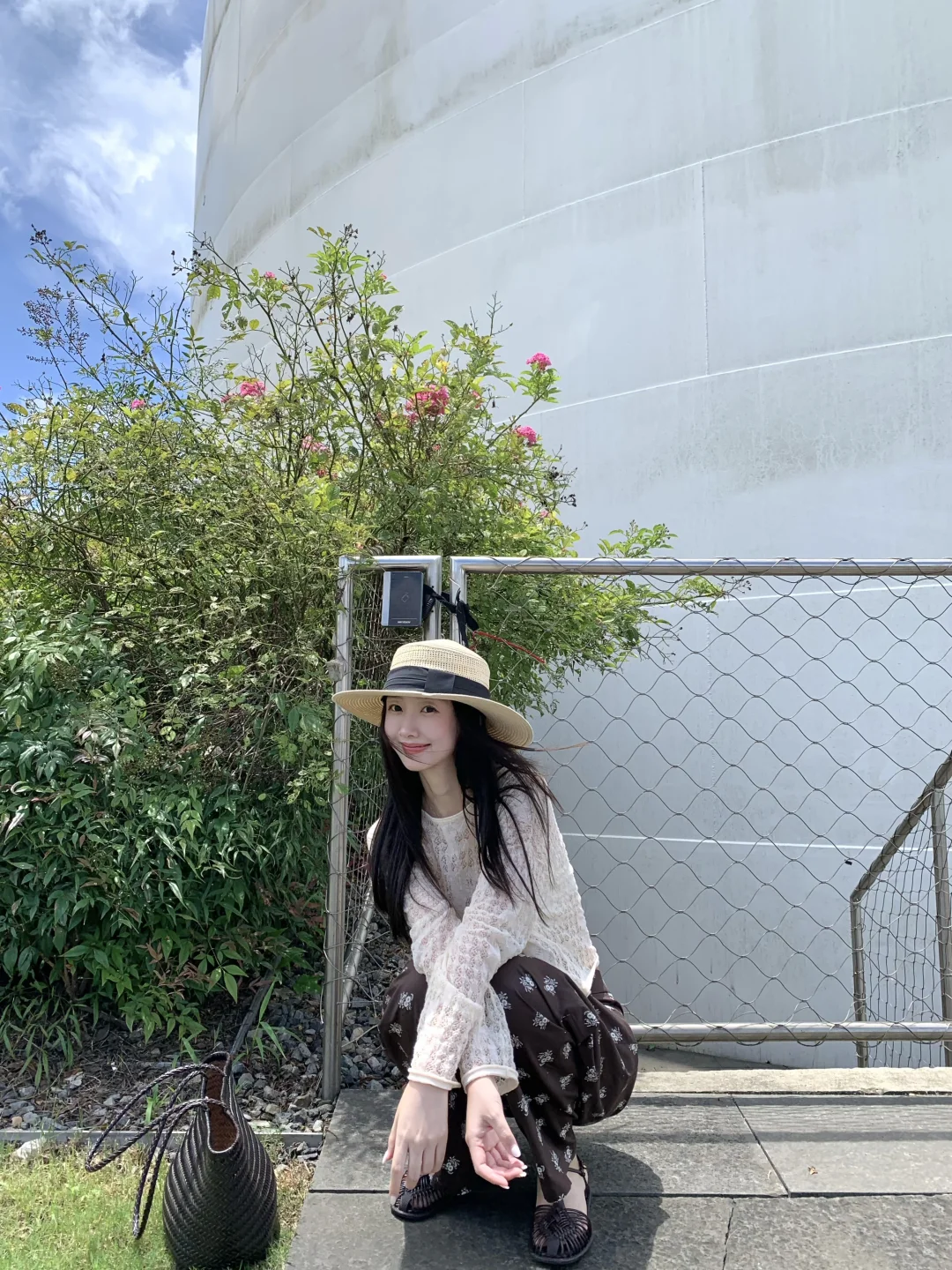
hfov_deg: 53.1
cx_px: 476
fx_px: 953
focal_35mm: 26
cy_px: 635
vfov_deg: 67.3
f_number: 1.8
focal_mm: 4.25
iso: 25
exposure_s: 1/1235
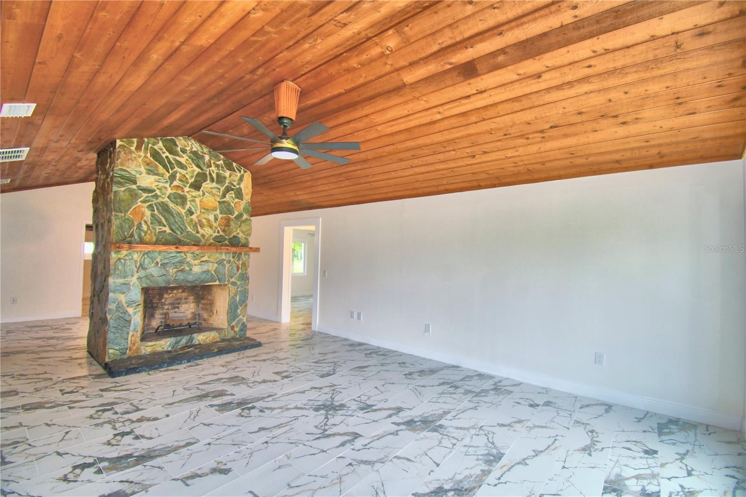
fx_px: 311
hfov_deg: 100.4
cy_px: 248
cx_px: 373
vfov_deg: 77.3
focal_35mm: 15
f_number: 4.5
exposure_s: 1/80
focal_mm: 10
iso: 100
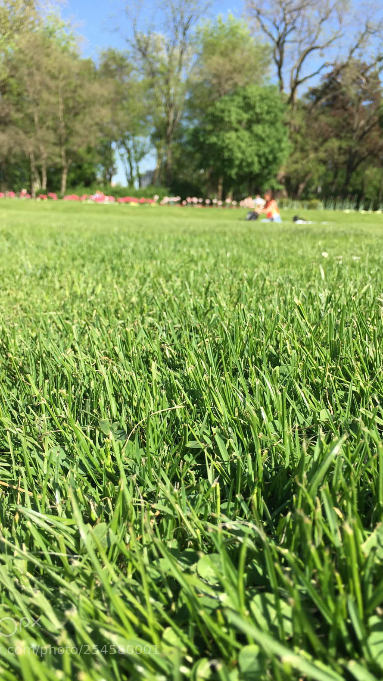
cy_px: 339
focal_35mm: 32
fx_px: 578
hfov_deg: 36.7
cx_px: 193
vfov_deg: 61.0
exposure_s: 1/769
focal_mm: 4.15
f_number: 2.2
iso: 25
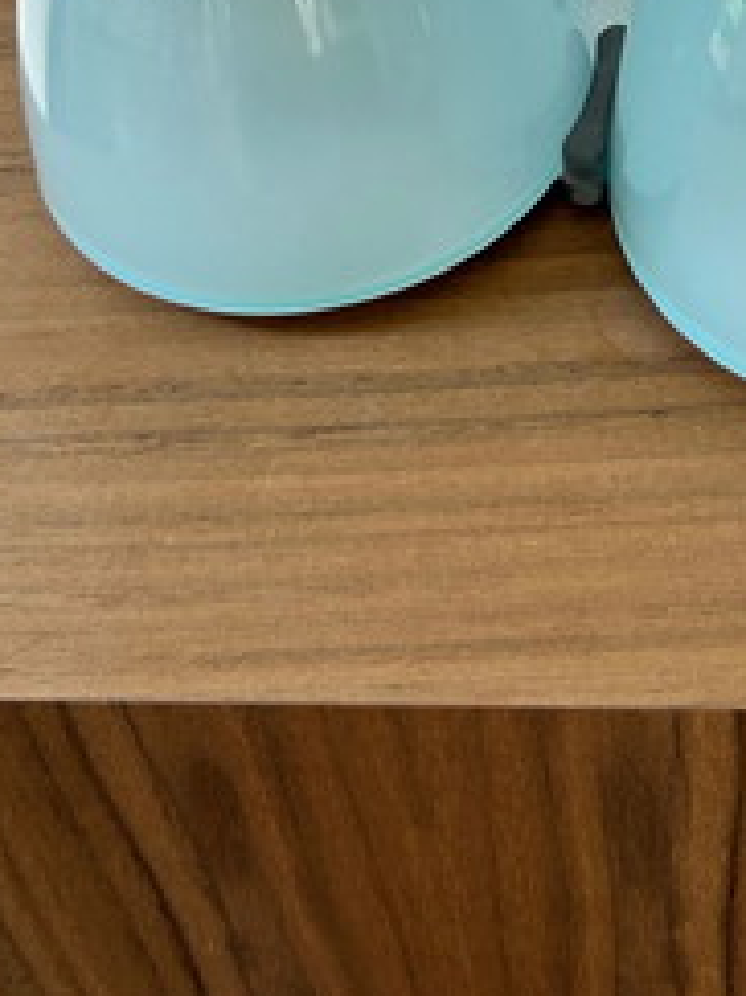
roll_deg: +3.8
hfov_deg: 19.8
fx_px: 2099
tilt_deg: -37.0
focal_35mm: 73
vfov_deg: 24.0
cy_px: -236
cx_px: 668
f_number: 1.5
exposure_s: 1/118
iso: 125
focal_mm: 5.7
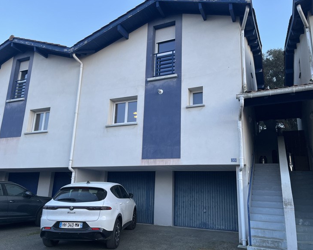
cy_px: 127
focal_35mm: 28
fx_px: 259
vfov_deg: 51.5
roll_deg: -0.7
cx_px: 158
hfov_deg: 62.2
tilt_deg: +15.3
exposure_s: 1/100
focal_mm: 5.1
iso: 100
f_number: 1.6
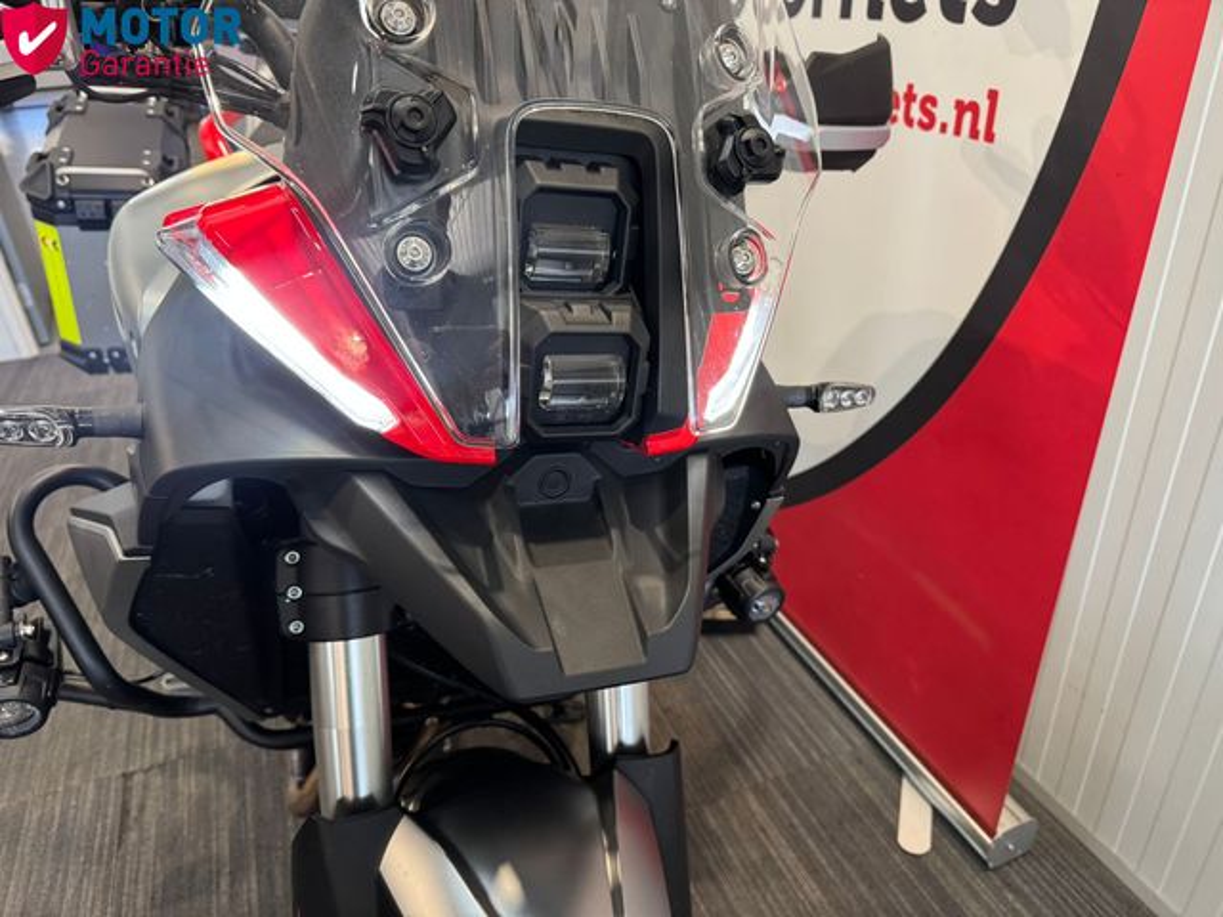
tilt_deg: -28.6
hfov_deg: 71.6
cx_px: 612
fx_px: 848
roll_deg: +4.0
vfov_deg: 56.8
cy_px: 458
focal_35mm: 24
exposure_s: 1/50
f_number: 1.78
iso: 400
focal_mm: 6.76
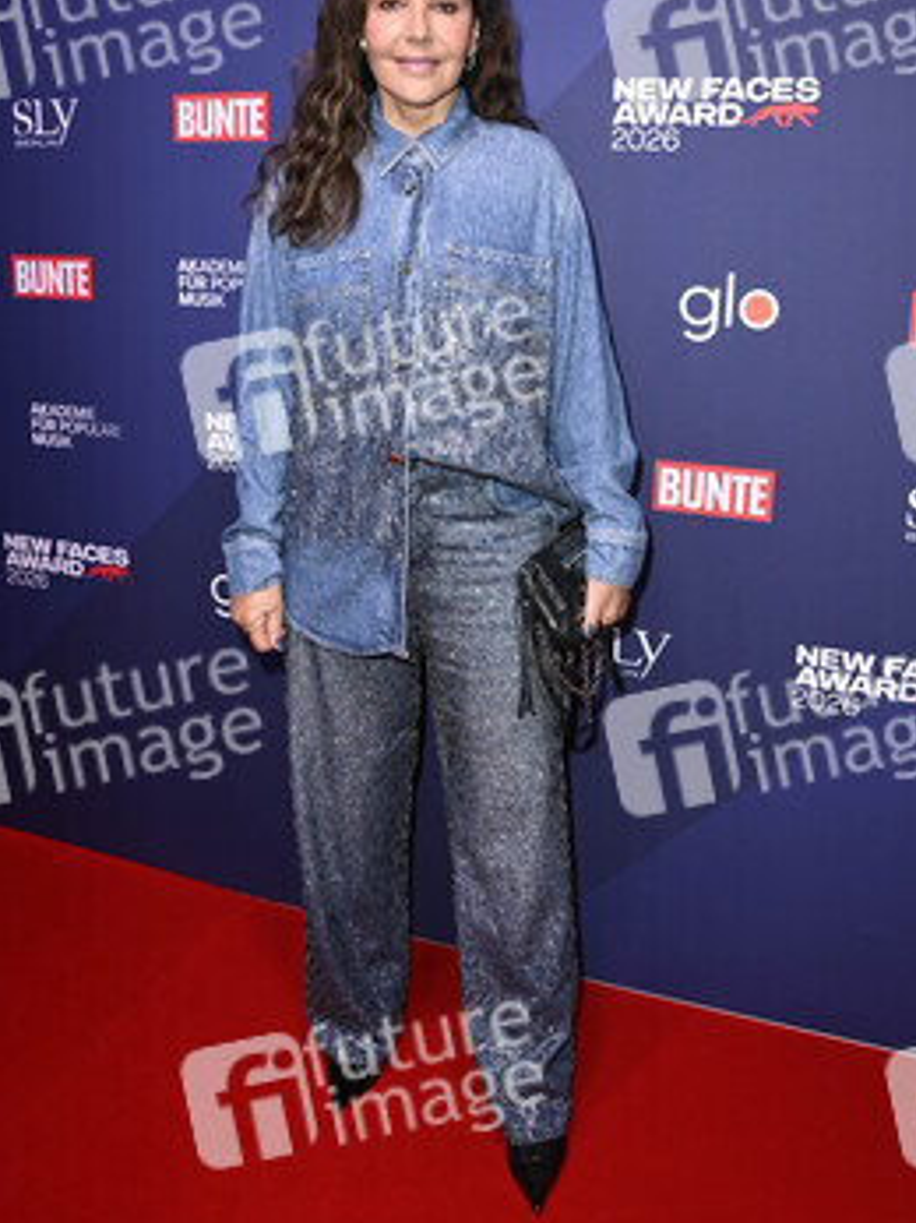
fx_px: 1094
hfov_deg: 45.4
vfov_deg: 58.3
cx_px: 465
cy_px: 557
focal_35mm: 31
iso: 800
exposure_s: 1/250
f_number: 5.6
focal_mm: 28
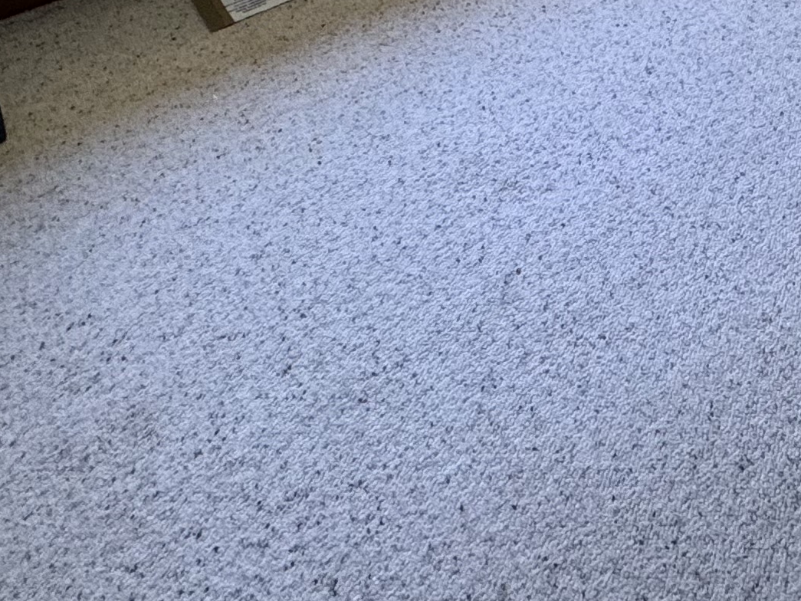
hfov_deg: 31.3
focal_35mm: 54
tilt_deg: -13.4
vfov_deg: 20.2
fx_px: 1250
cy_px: -452
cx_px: 893
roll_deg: +0.3
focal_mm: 2.22
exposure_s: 1/100
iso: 160
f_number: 2.2
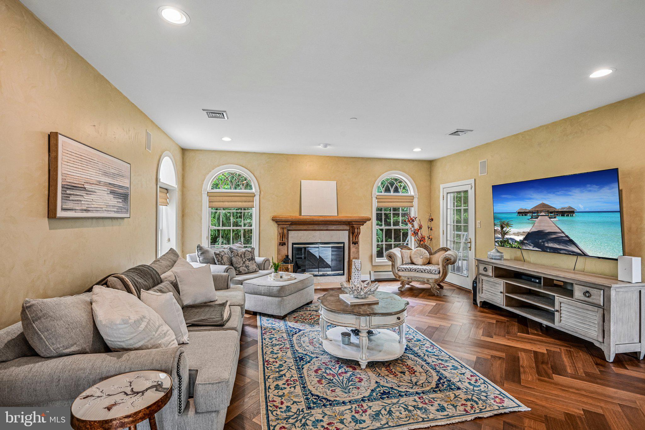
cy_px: 215
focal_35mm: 16
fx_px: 287
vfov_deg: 73.7
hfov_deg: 96.7
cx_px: 322
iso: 800
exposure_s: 1/30
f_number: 8
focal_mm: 16
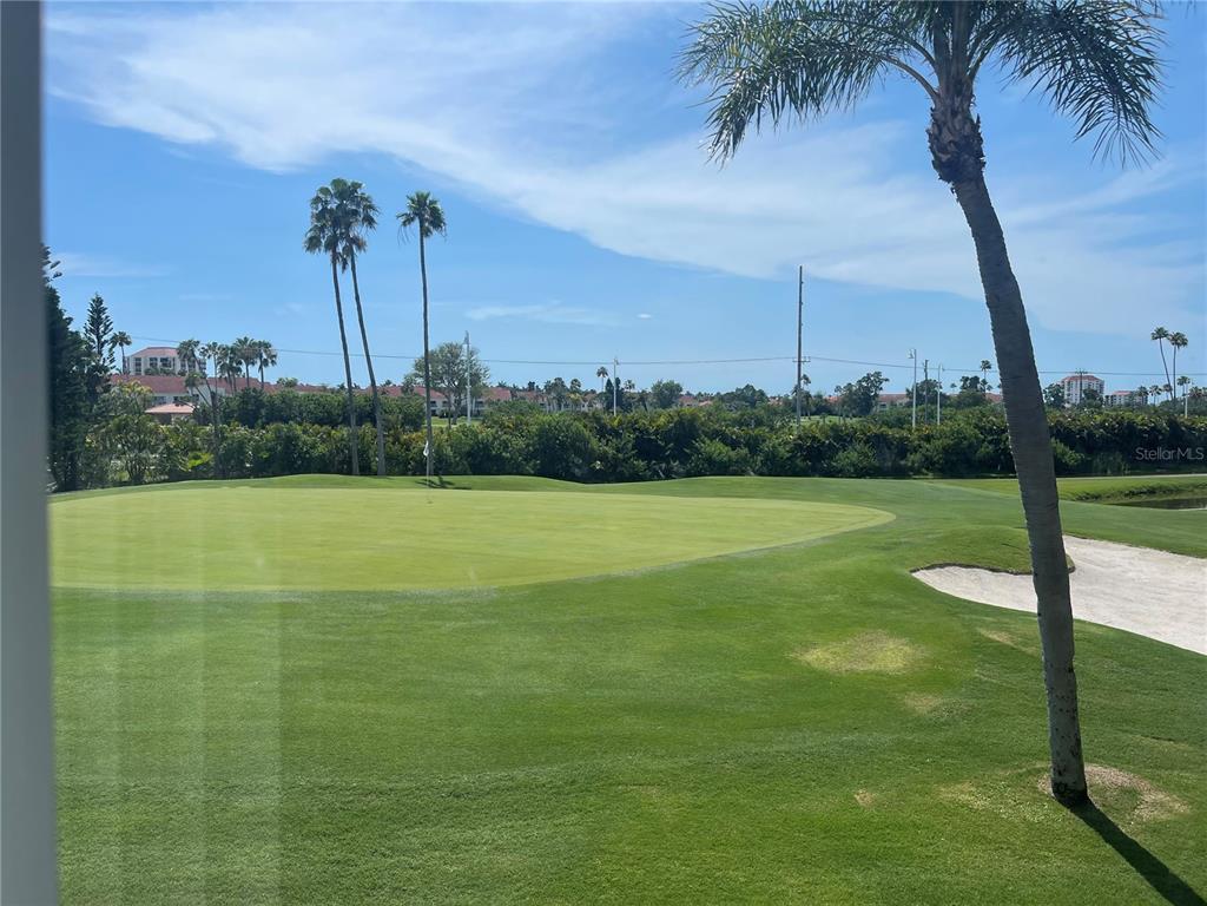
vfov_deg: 54.9
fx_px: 872
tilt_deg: -1.3
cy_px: 453
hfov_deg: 69.4
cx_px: 604
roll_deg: +0.1
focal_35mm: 25
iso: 32
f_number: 1.6
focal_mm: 5.1
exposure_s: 1/5618
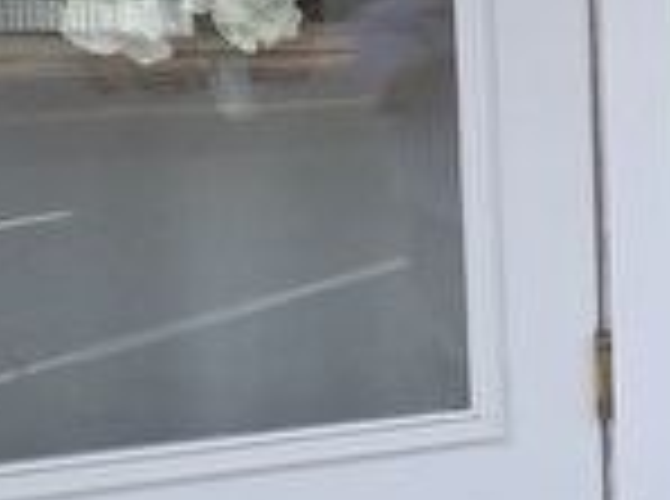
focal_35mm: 70
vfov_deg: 20.6
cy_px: 77
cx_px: 1115
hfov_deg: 21.3
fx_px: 1352
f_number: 2.2
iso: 50
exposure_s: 1/694
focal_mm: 2.2
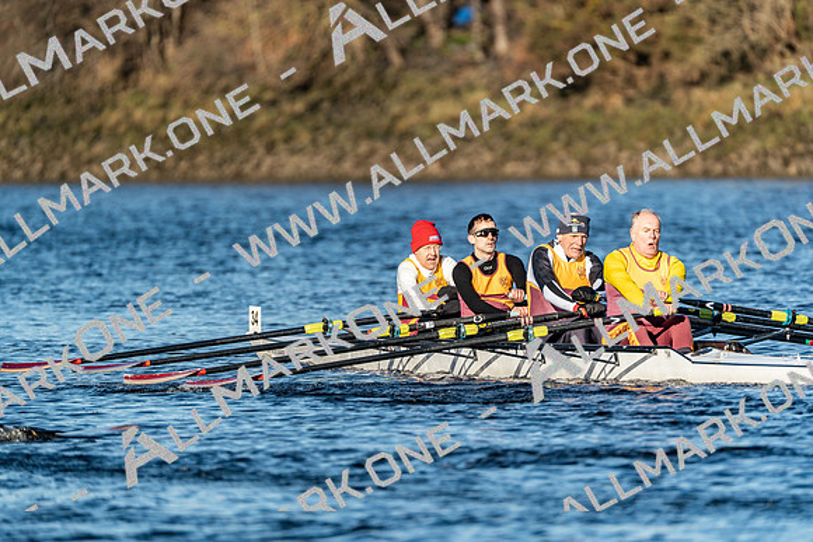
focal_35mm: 600
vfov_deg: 2.3
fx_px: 13553
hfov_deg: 3.4
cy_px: 271
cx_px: 406
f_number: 6.3
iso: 400
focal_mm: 600
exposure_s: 1/2000
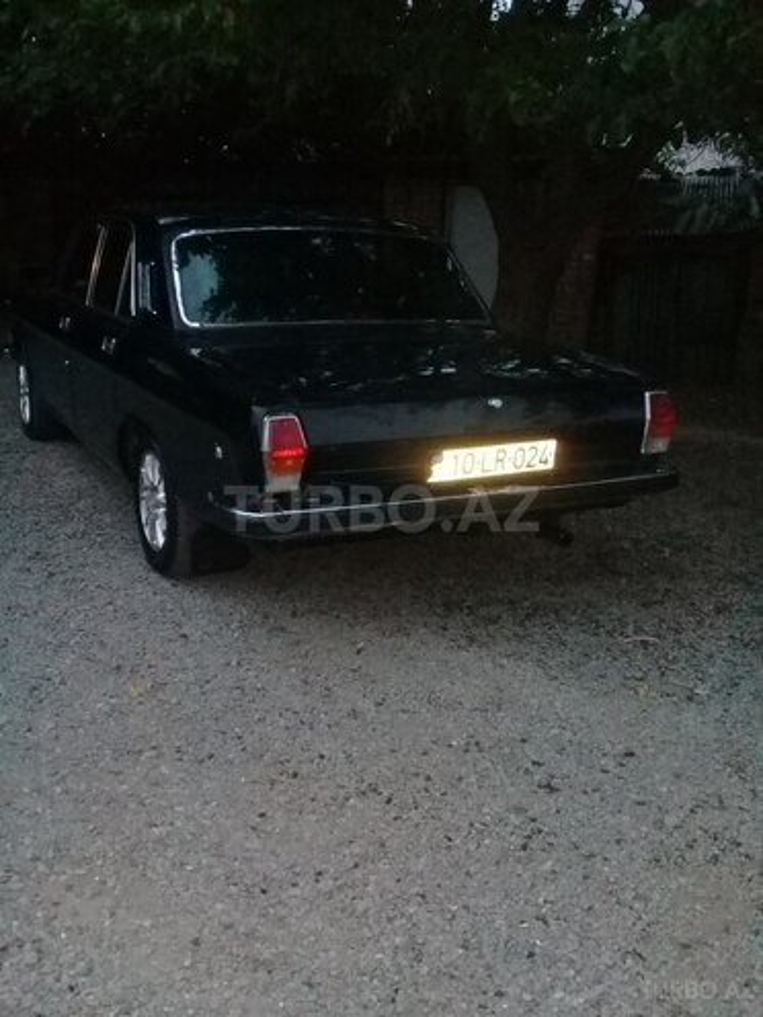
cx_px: 382
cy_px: 508
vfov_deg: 58.4
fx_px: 911
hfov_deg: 45.4
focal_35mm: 31
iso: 640
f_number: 2.2
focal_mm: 3.3
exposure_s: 1/25
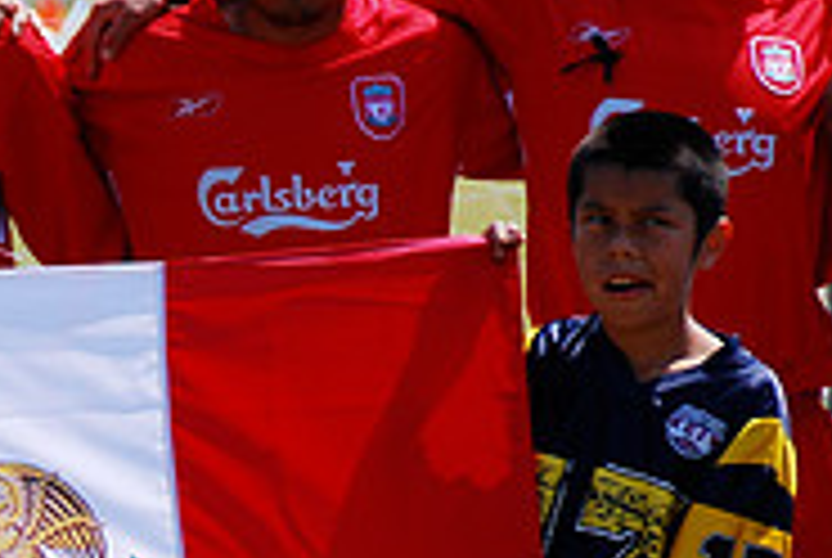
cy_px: 612
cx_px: 58
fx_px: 16342
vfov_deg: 2.0
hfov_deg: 2.9
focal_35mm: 706
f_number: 5.6
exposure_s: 1/320
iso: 100
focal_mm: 150
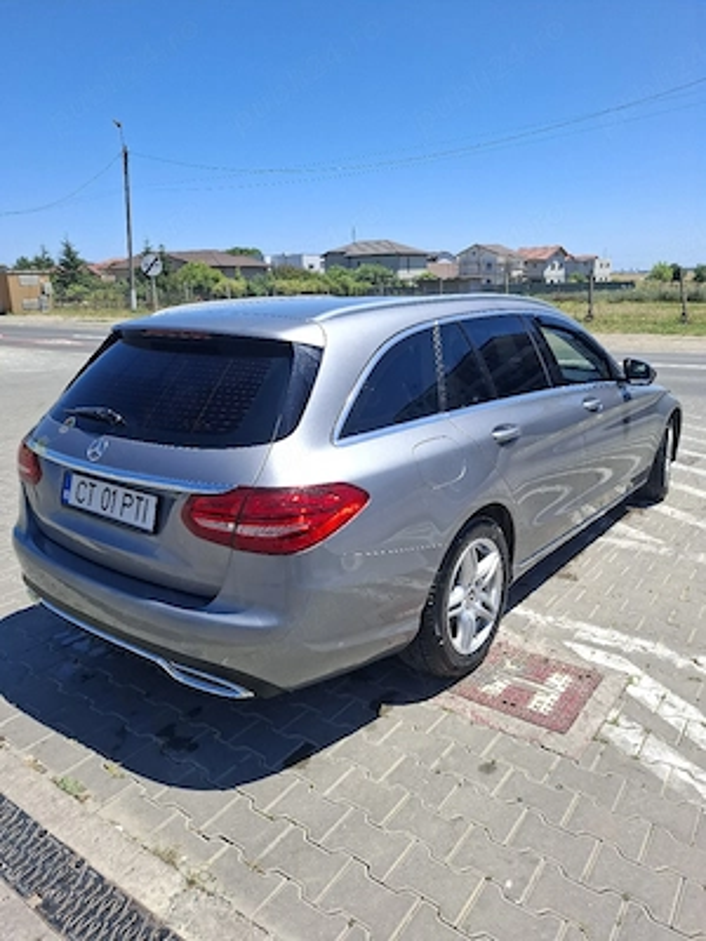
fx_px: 625
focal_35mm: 23
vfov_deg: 73.9
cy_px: 470
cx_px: 353
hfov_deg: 58.9
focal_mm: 5.54
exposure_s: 1/2000
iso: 50
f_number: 1.8
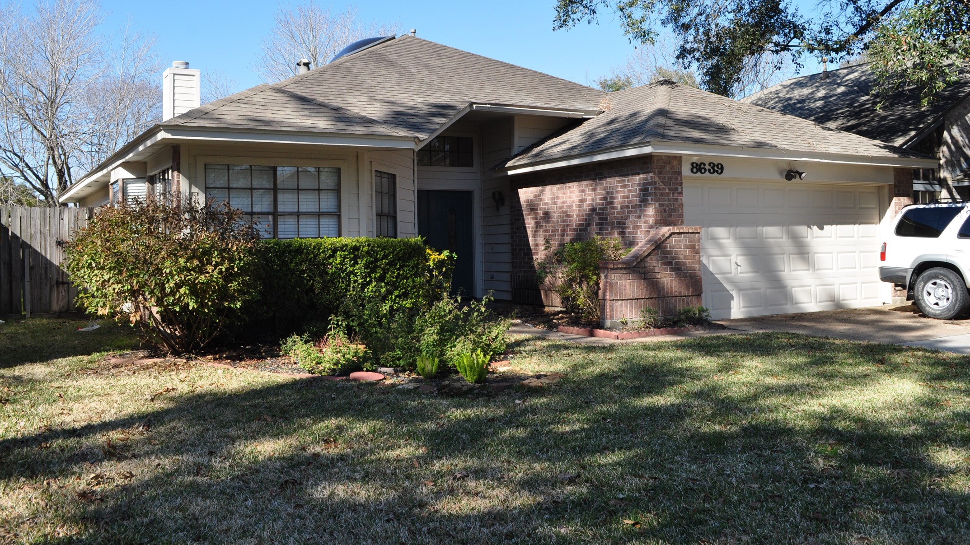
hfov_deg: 56.6
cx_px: 488
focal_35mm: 35
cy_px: 226
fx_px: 900
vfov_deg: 33.6
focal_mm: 22
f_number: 10
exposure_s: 1/250
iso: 280
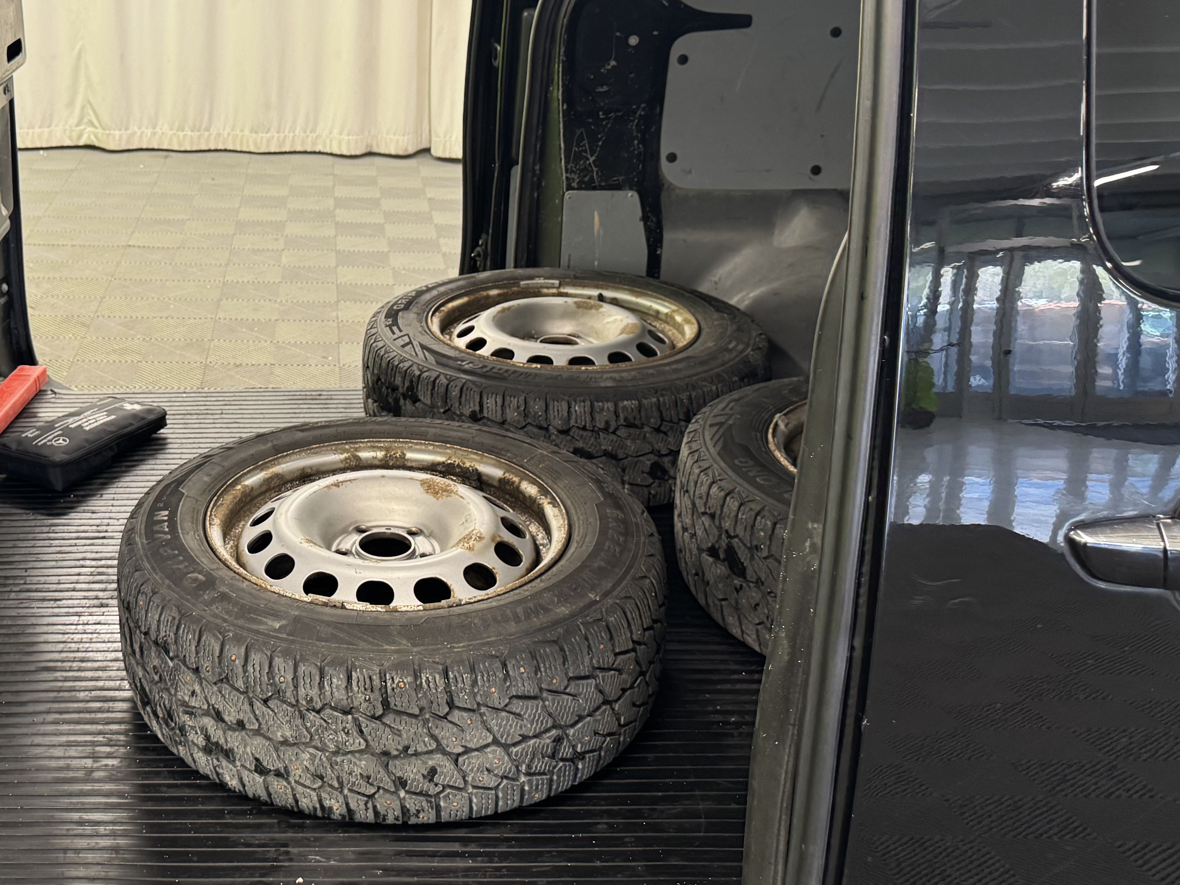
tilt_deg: -16.8
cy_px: 282
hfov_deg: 43.9
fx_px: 1398
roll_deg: +0.6
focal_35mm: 41
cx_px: 261
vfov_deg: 34.7
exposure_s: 1/50
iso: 320
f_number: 1.78
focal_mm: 6.76
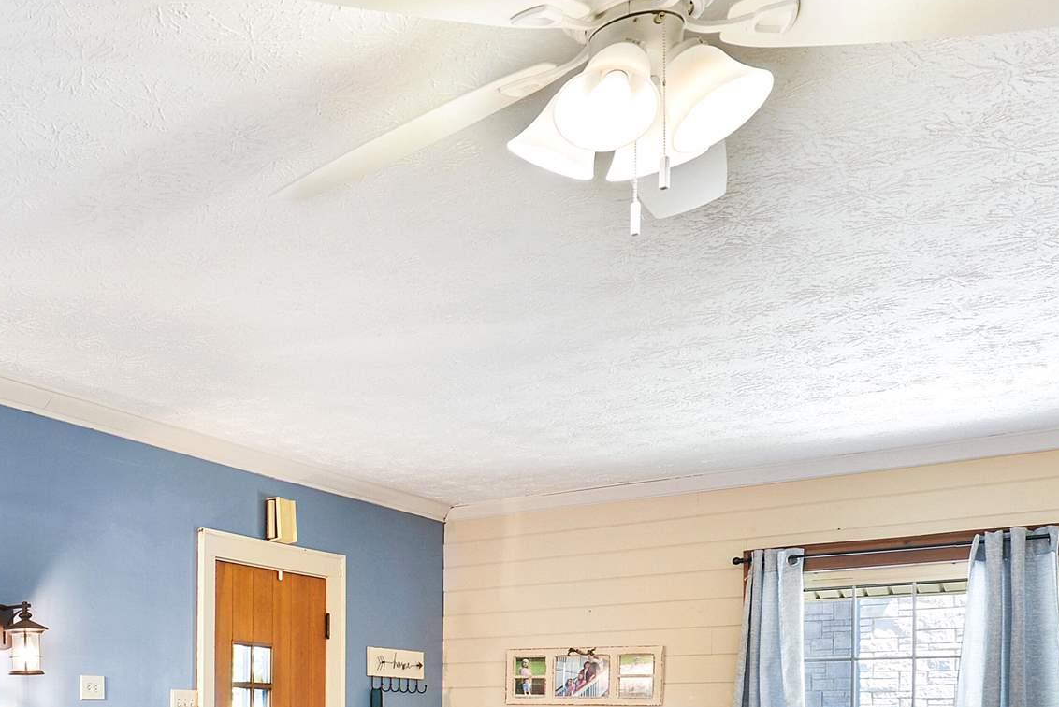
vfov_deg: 32.1
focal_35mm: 38
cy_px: 722
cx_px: -82
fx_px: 1118
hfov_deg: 41.4
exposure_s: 1/5
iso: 100
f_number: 7.1
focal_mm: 14
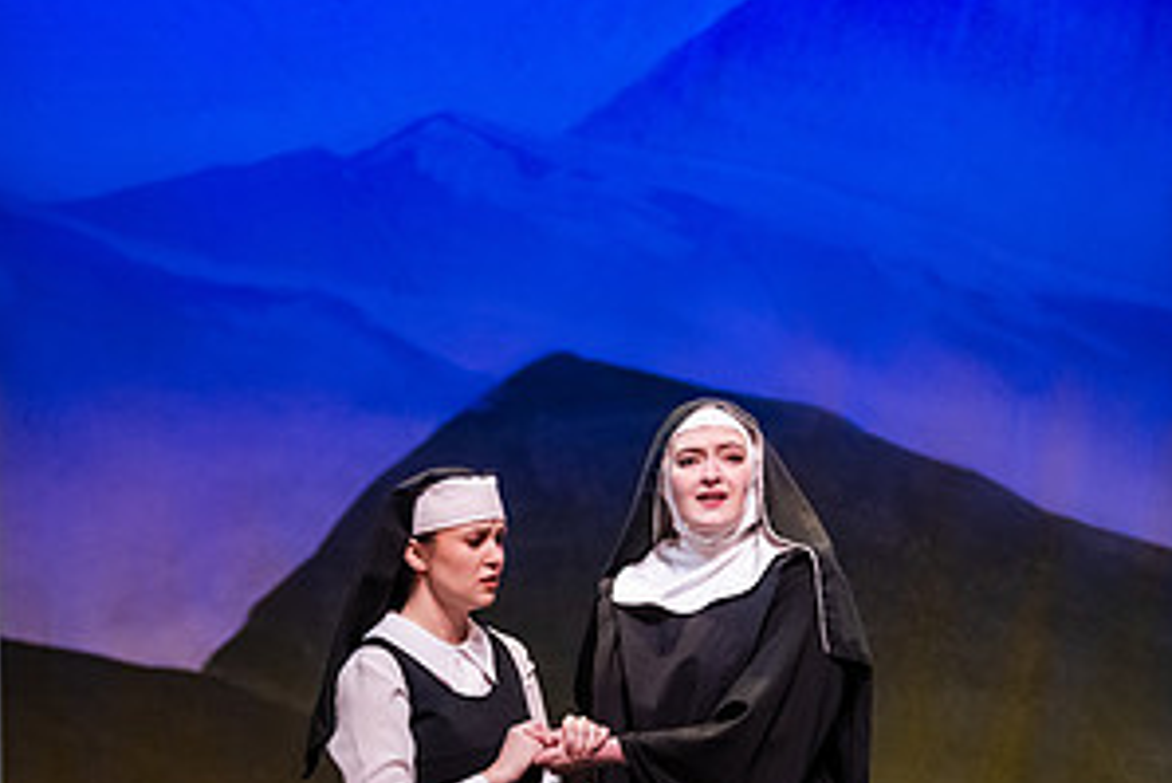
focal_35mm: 219
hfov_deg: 9.4
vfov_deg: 6.3
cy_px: 846
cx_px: 586
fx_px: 7133
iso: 5000
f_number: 3.2
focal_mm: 145
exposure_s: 1/200
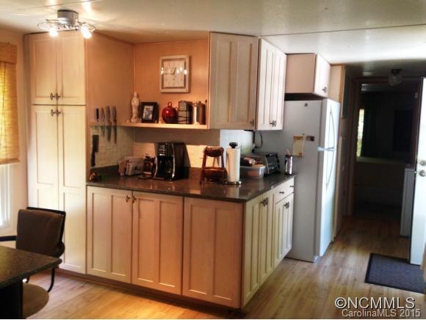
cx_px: 213
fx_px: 406
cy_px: 160
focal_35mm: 33
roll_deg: -1.8
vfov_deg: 43.0
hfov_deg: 55.3
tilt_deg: -7.3
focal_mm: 4.12
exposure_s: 1/20
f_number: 2.4
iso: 80
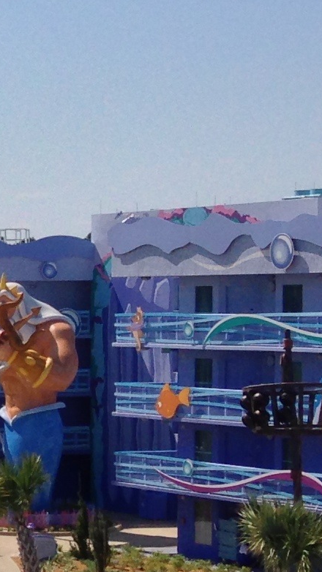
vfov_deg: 14.3
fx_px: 2276
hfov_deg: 7.2
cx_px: -654
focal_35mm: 150
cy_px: 368
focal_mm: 4.13
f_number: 2.4
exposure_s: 1/2463
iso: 50
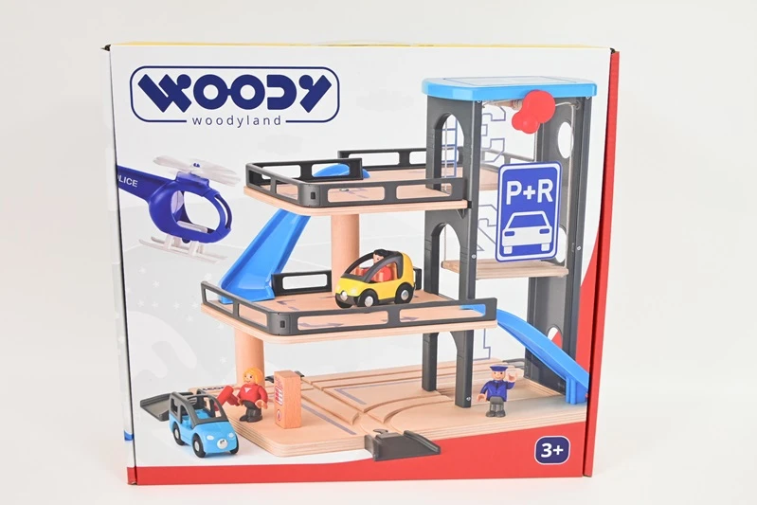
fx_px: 883
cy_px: 252
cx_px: 378
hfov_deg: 46.4
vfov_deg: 31.9
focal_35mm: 42
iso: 400
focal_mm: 28
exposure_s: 1/125
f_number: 4.5
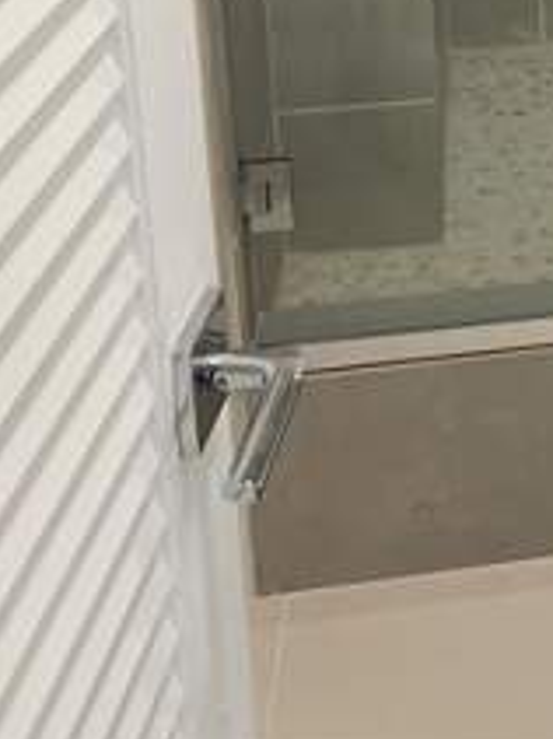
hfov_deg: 17.2
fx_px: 1684
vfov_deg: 21.0
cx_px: 770
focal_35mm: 79
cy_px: -361
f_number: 1.8
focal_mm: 4.25
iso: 100
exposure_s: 1/62
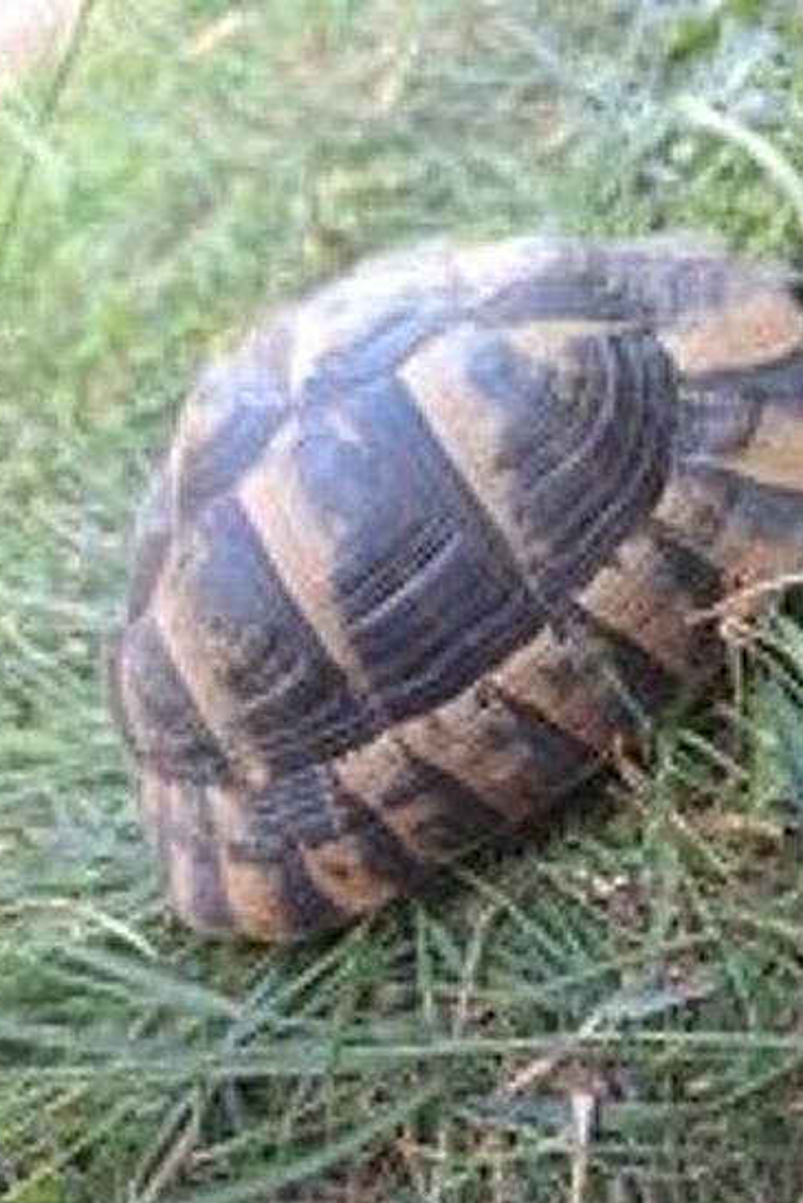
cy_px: 702
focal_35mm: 28
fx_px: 936
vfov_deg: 65.0
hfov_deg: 46.1
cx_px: 495
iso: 125
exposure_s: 1/50
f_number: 1.8
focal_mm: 5.54
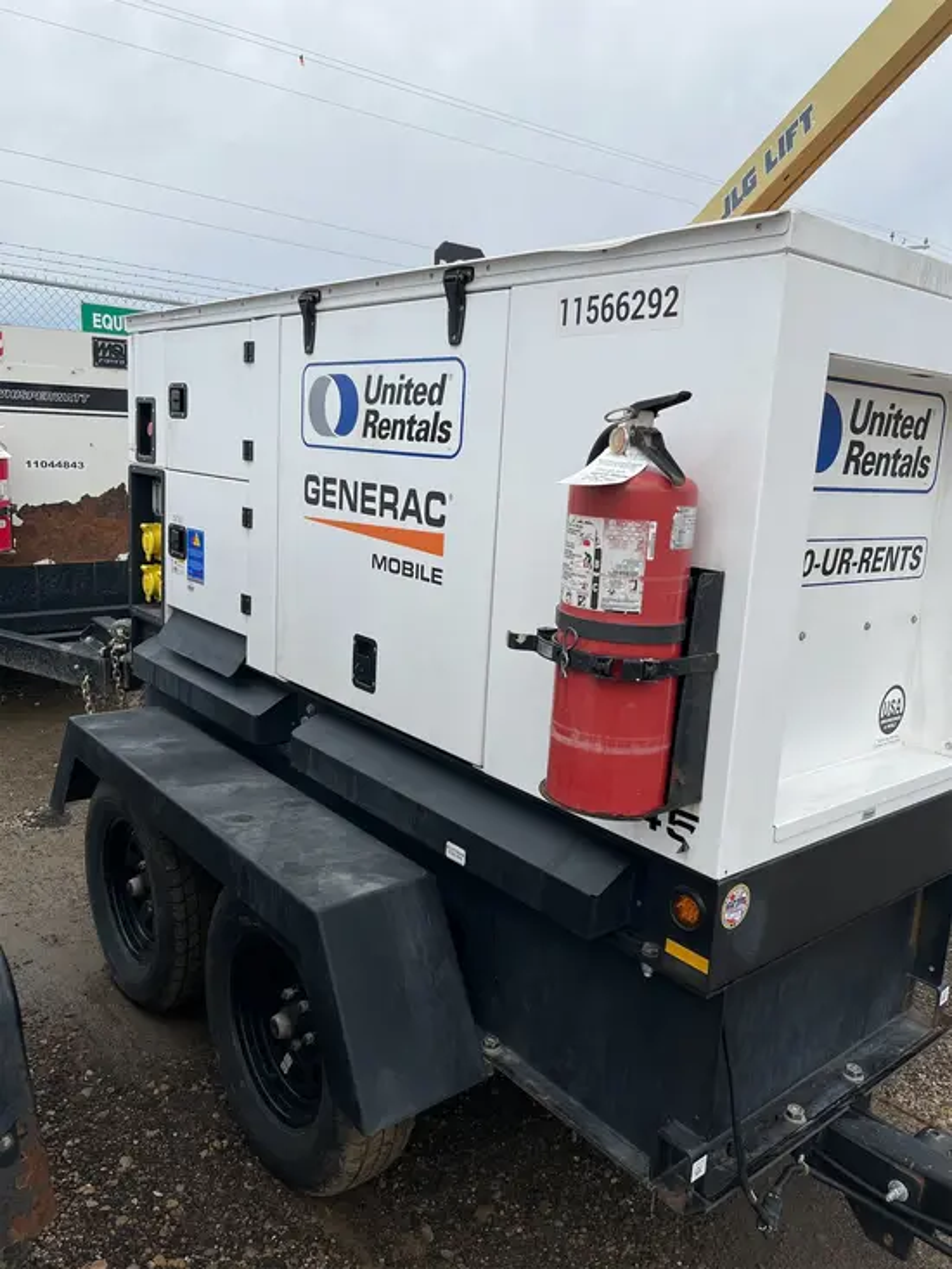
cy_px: 634
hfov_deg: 53.1
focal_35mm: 26
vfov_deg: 67.3
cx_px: 476
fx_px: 953
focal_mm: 5.1
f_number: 1.6
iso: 50
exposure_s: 1/3049
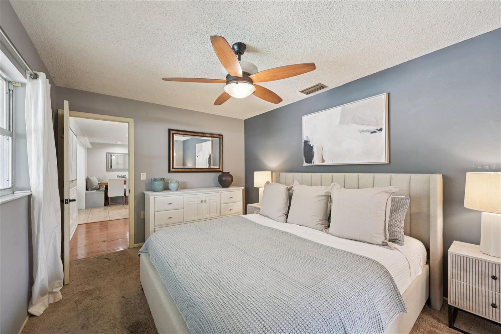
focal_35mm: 14
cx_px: 250
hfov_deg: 104.3
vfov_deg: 81.2
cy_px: 167
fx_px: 195
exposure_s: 1/10
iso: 400
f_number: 8
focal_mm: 14
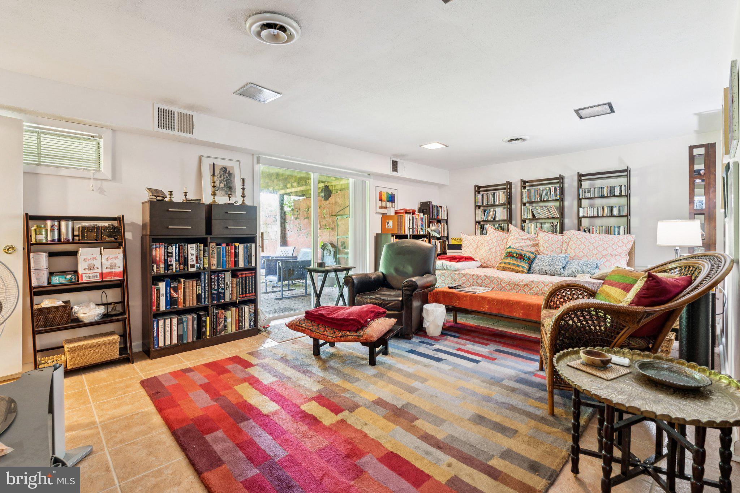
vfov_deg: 72.0
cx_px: 370
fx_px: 339
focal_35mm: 16
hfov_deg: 95.0
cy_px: 246
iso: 200
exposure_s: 1
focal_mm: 16.5
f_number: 7.1
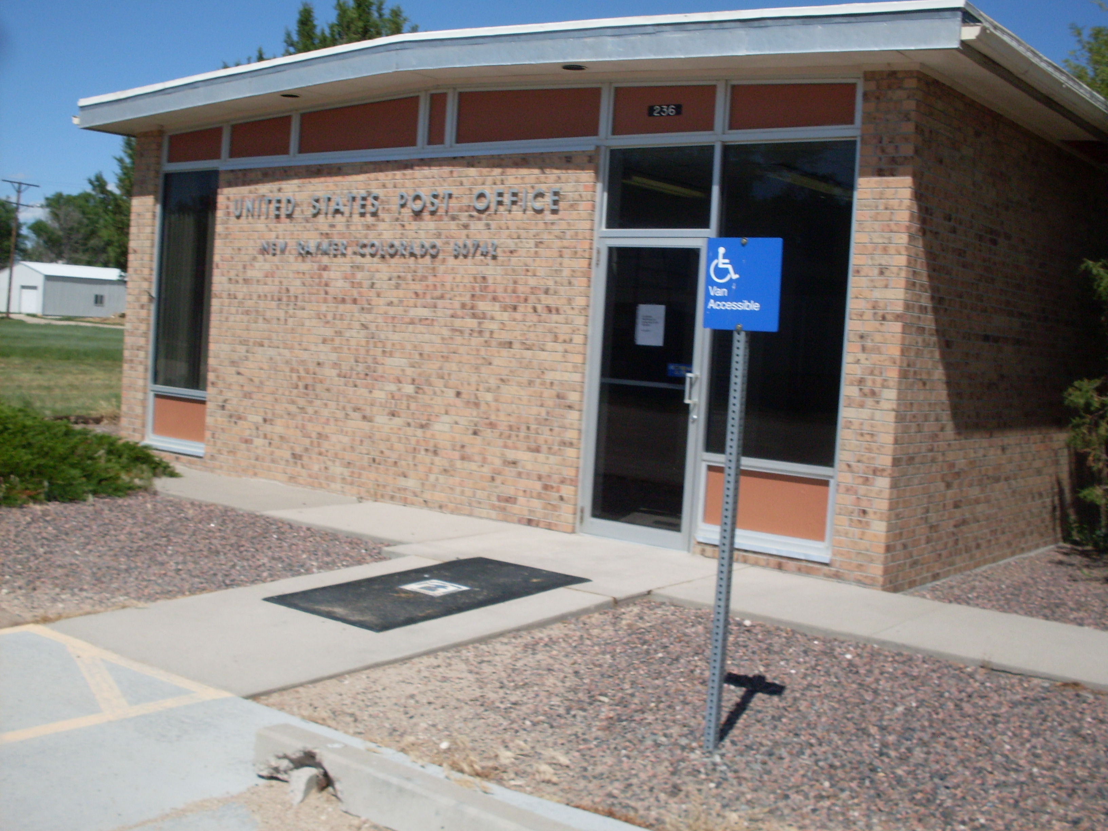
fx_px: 1216
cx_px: 554
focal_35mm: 38
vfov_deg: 37.7
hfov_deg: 49.0
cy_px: 416
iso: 80
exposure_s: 1/250
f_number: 8.4
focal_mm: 6.3
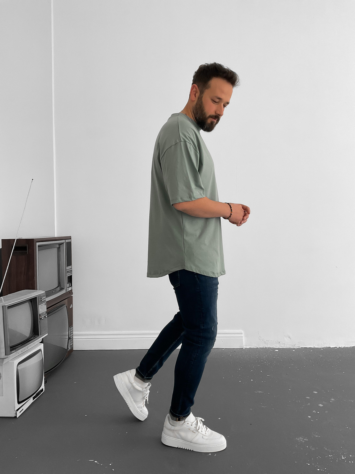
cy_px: 237
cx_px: 178
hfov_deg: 48.2
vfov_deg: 61.7
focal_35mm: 29
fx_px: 397
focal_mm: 3
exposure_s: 1/120
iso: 50
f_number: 1.8
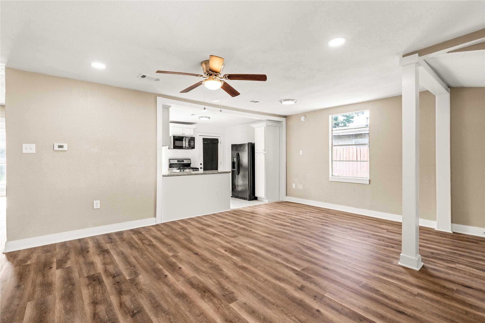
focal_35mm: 16
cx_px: 242
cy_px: 162
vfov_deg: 73.7
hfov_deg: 96.7
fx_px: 216
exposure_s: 1
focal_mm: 16
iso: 200
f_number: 9
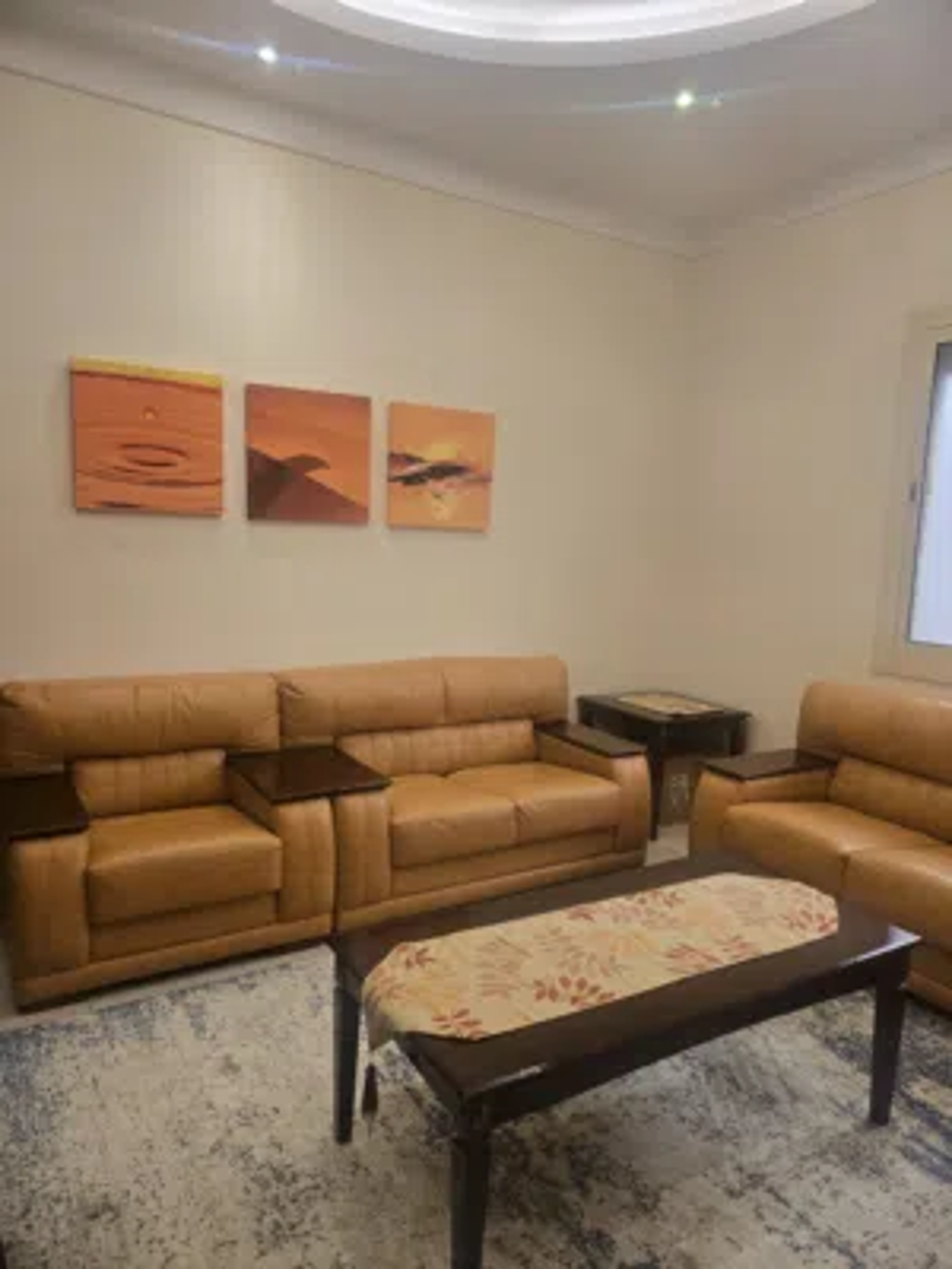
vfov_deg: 73.9
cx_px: 476
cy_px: 634
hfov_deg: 58.9
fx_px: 843
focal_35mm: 23
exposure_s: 1/120
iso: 160
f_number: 1.7
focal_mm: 6.3
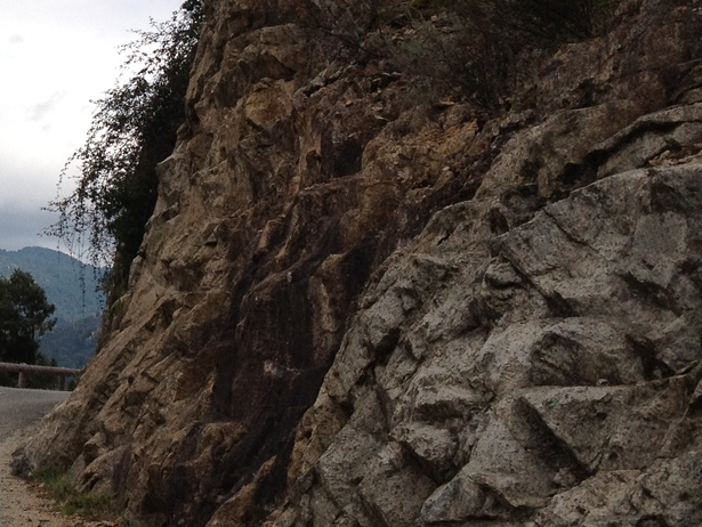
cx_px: -185
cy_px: 105
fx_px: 1847
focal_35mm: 91
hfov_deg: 19.9
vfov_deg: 16.1
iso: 64
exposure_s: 1/1381
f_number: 2.4
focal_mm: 4.28
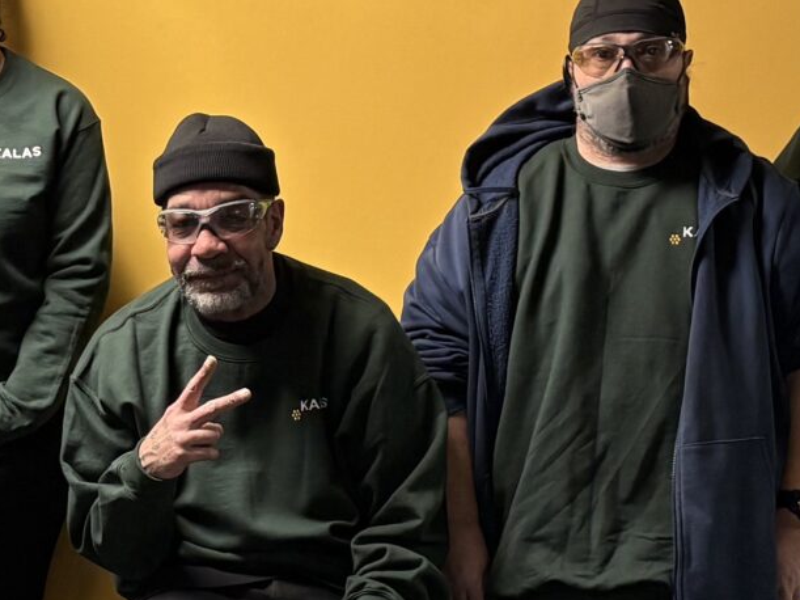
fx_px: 2519
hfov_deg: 17.8
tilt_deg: -9.7
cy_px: 397
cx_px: 100
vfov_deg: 13.6
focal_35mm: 109
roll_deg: -0.6
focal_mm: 5.96
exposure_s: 1/60
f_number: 1.6
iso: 160
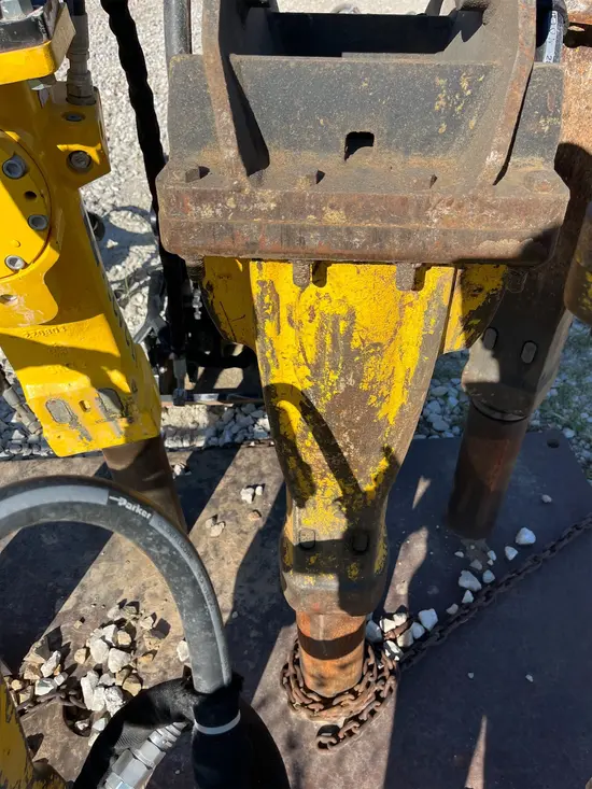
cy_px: 394
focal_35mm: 26
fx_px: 593
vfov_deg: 67.3
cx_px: 296
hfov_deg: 53.1
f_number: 1.6
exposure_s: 1/1776
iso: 50
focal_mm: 5.1
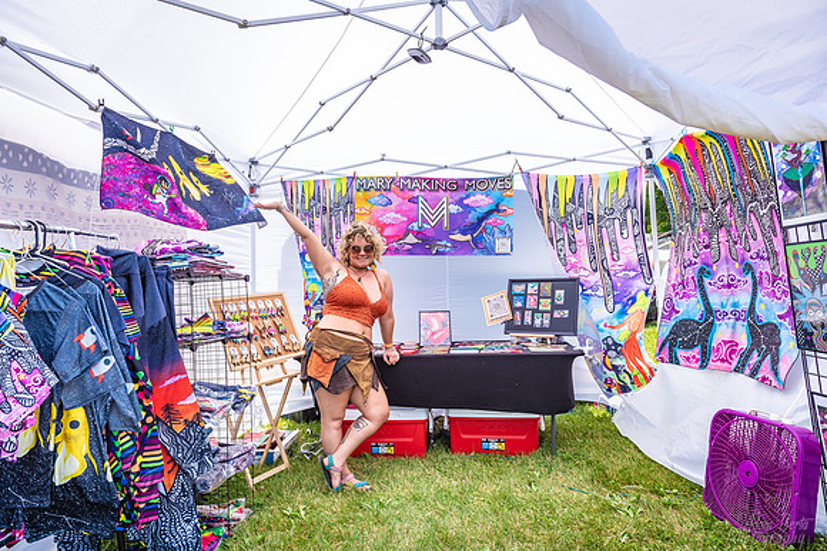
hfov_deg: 73.7
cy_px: 276
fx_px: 551
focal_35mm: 24
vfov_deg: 53.2
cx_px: 414
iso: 100
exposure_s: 1/250
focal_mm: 24
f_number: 5.6
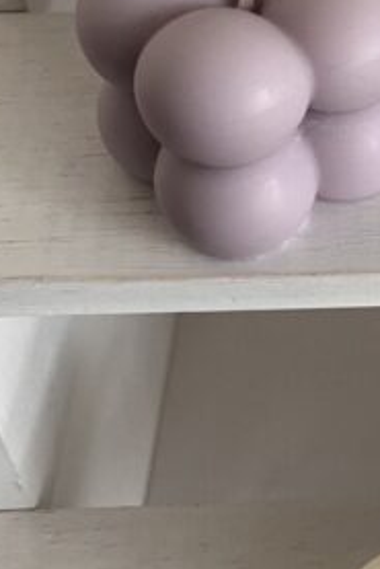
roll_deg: +0.1
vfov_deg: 25.2
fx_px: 1233
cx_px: 536
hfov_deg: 16.3
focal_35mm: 78
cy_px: 60
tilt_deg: -42.7
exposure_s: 1/60
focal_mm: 5.1
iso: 160
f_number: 1.6
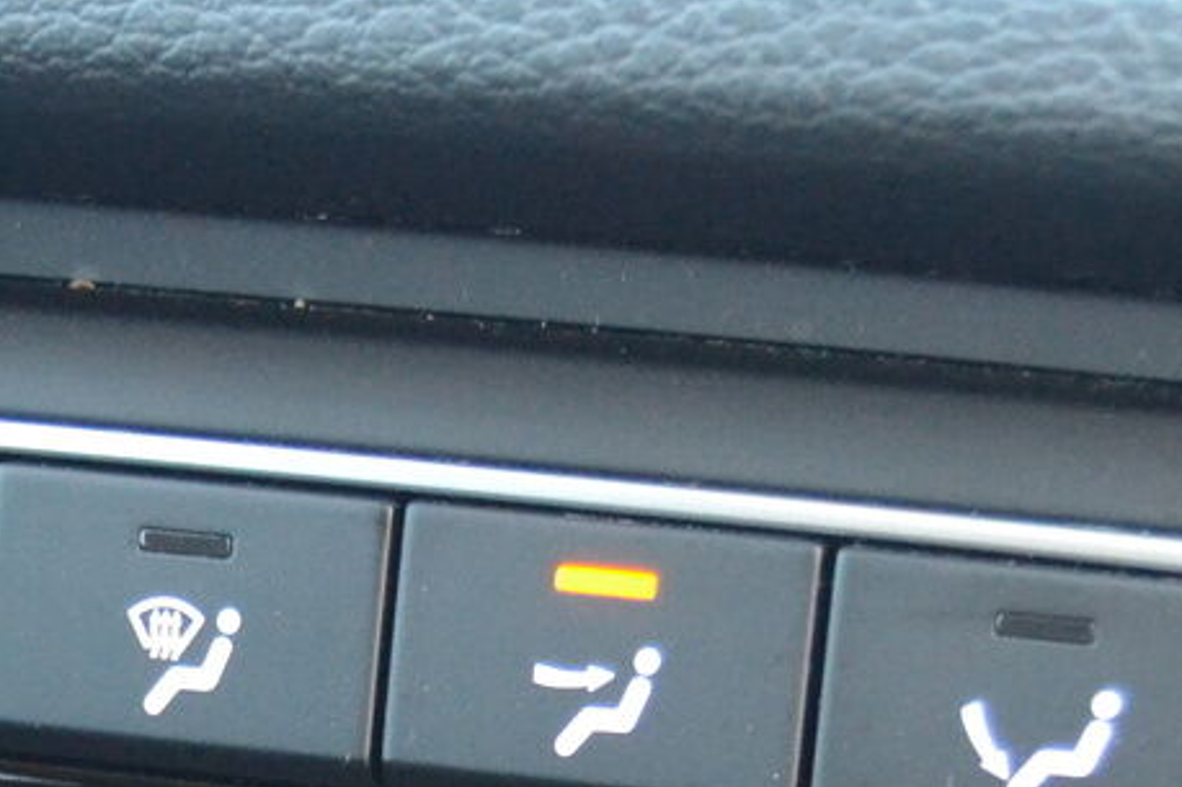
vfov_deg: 8.9
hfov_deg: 13.5
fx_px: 4956
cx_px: 83
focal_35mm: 151
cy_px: 1169
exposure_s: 1/60
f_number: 3.8
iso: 2200
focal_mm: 24
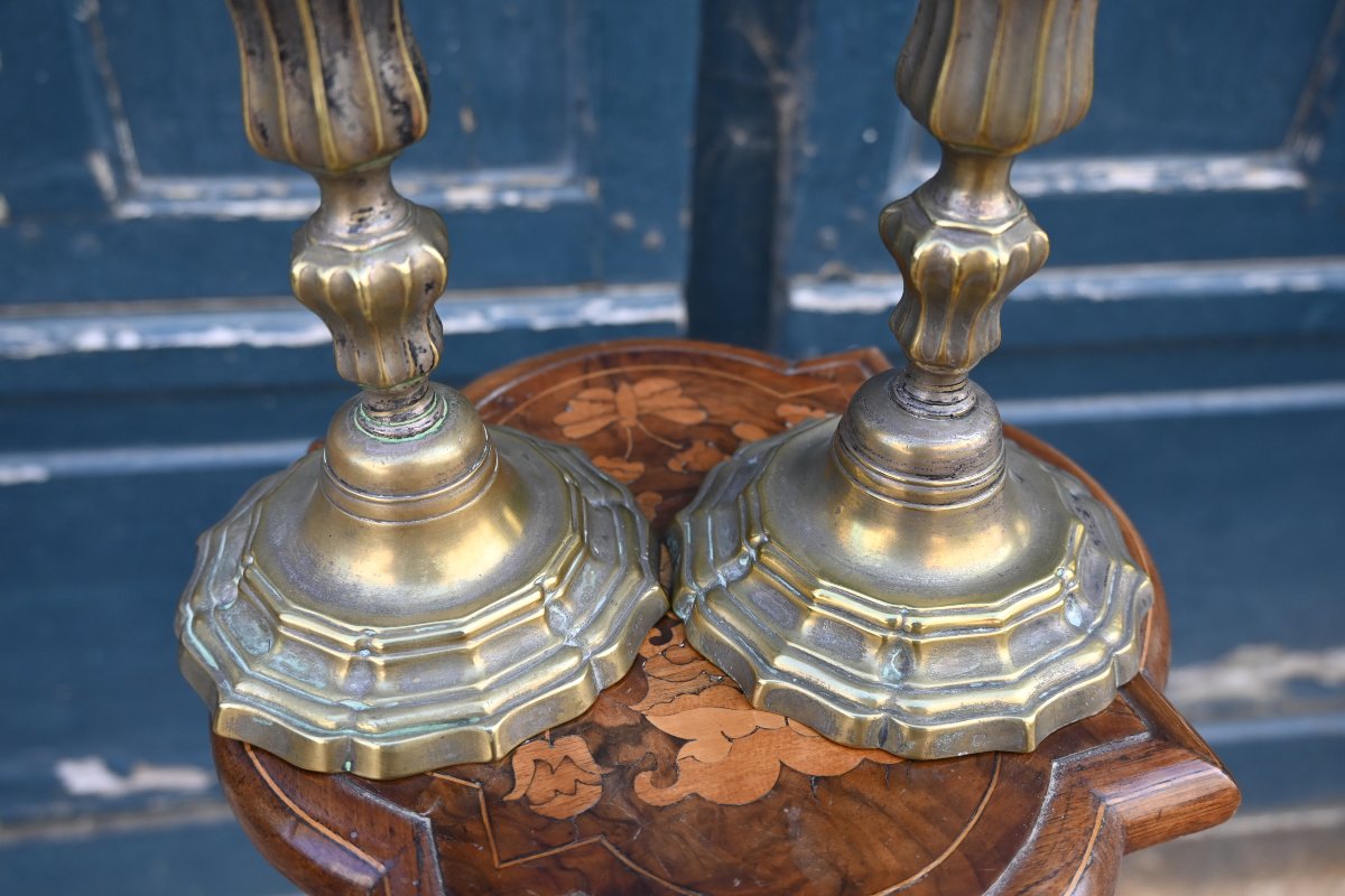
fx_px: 1233
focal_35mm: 33
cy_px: 448
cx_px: 672
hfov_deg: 57.2
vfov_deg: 40.0
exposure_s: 1/250
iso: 280
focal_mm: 22
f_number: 4
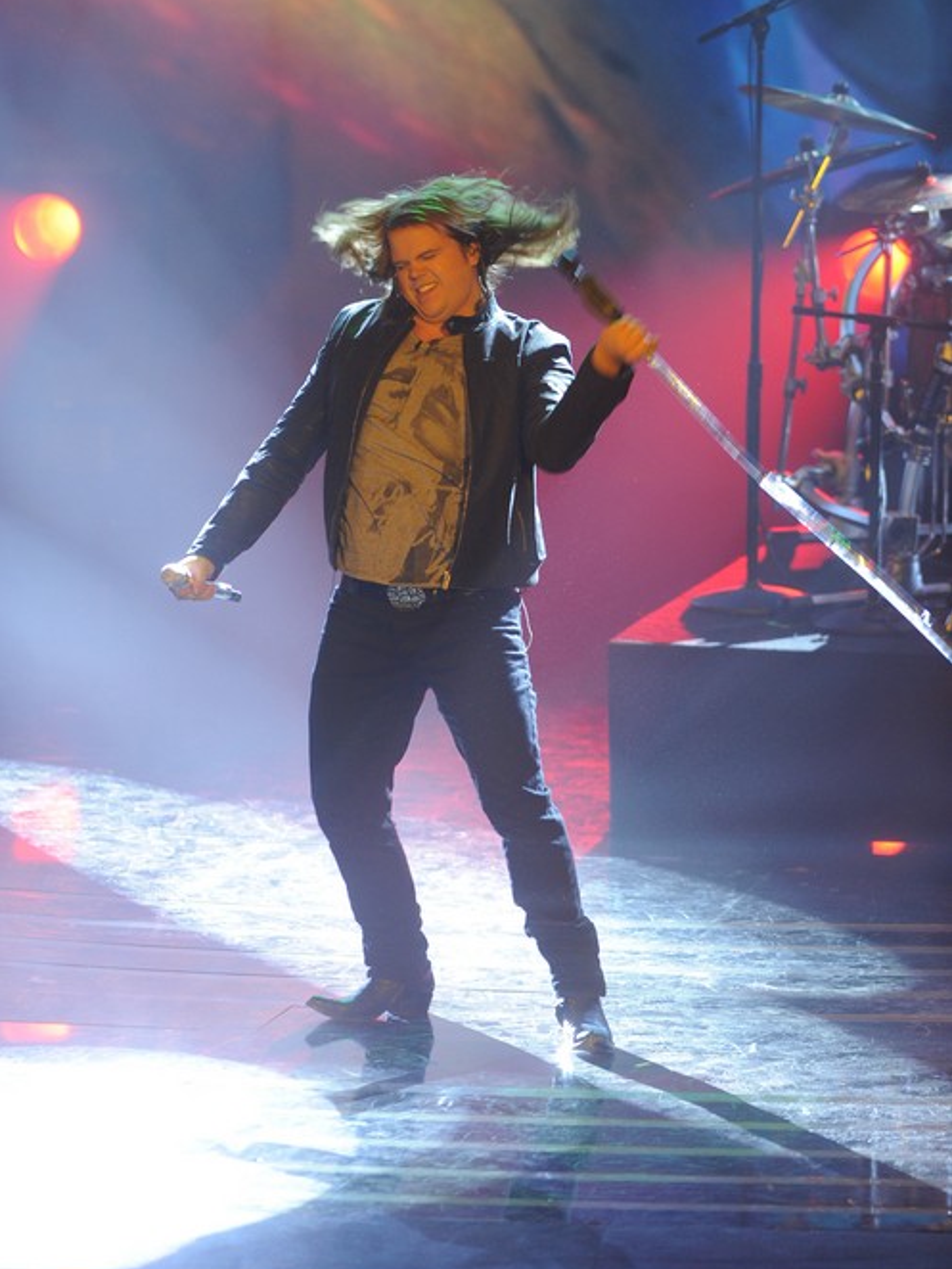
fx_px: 11983
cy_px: 565
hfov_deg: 4.5
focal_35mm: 327
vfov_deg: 6.1
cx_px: 475
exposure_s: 1/160
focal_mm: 300
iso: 1250
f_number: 3.5
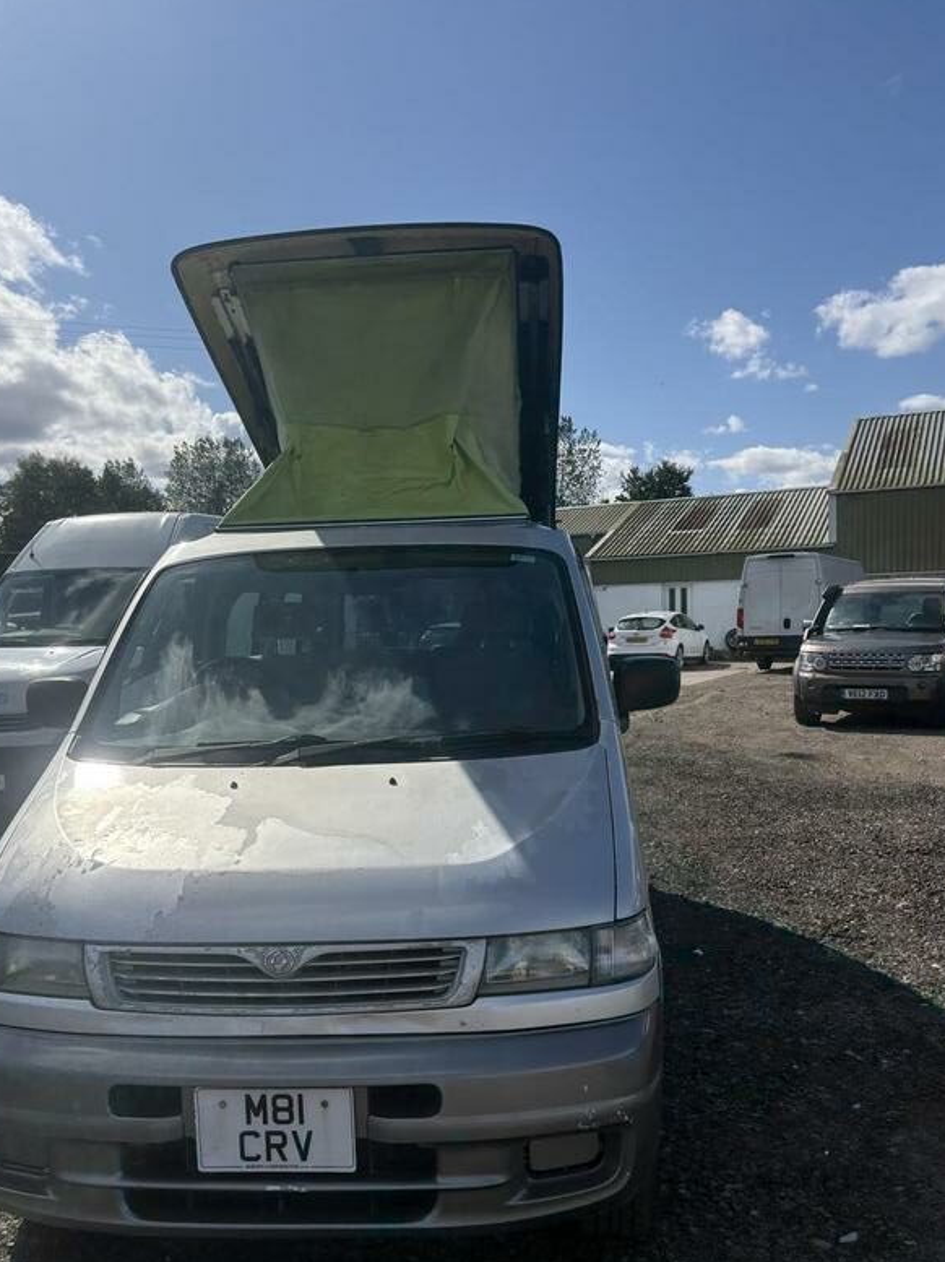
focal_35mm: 30
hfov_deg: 46.7
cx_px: 419
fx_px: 1093
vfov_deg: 59.9
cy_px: 684
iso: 50
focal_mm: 5.96
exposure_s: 1/7813
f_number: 1.6
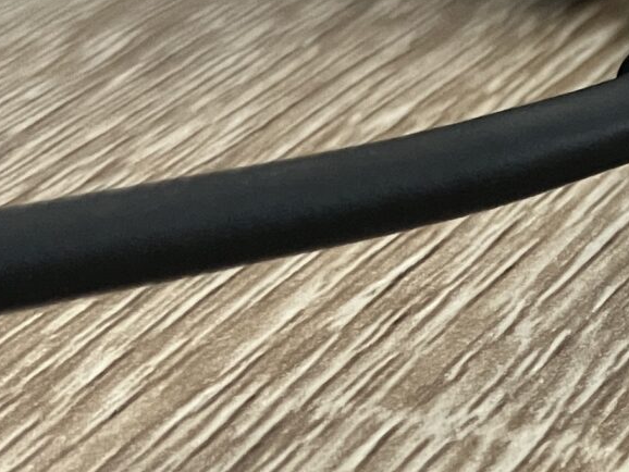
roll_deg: +0.4
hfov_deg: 13.8
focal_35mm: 124
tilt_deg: -22.1
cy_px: 124
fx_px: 2254
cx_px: 1192
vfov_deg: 11.9
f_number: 1.8
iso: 320
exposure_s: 1/43
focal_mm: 3.99
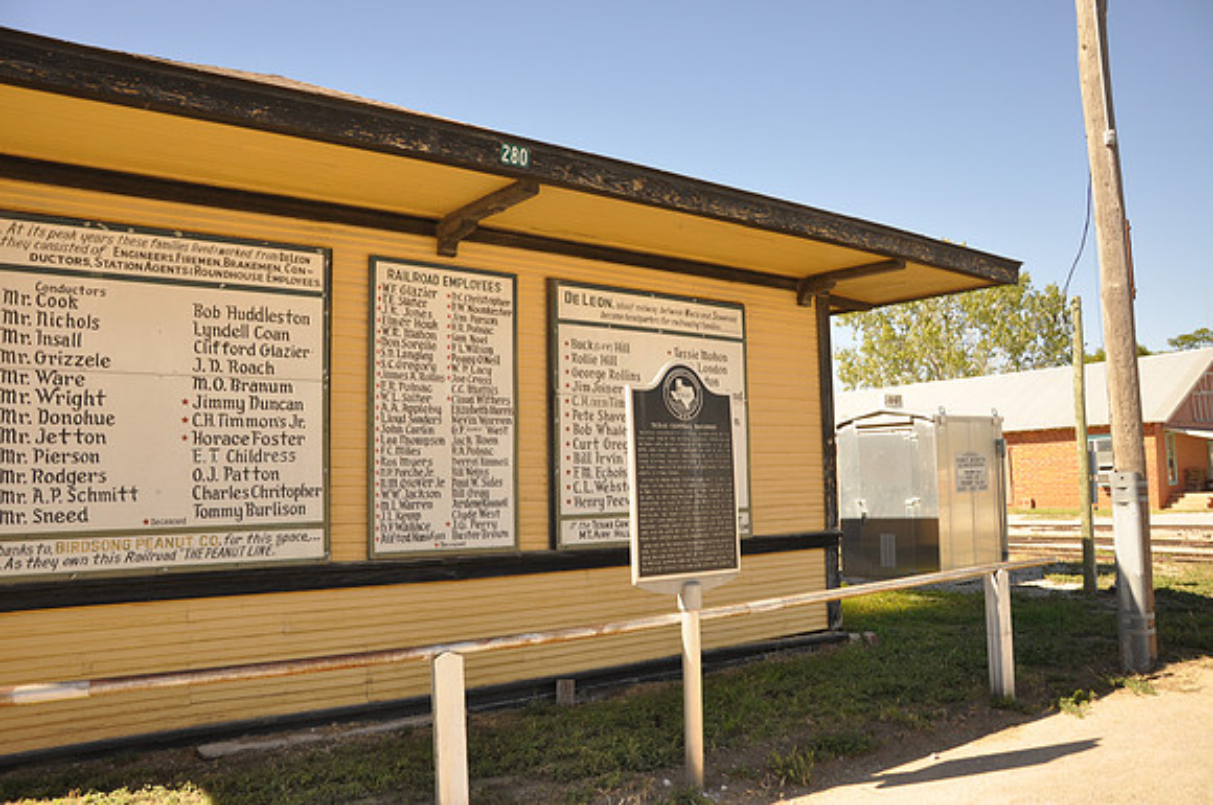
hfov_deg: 67.5
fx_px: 908
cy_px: 402
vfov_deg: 47.8
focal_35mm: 27
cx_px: 606
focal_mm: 18
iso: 200
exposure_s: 1/125
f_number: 5.6
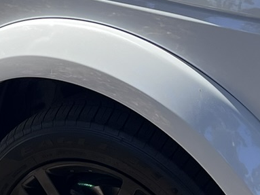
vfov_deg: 10.6
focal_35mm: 139
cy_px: 33
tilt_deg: -15.3
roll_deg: +1.2
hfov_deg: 13.9
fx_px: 1044
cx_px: -35
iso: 50
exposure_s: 1/1431
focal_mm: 5.7
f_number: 1.5
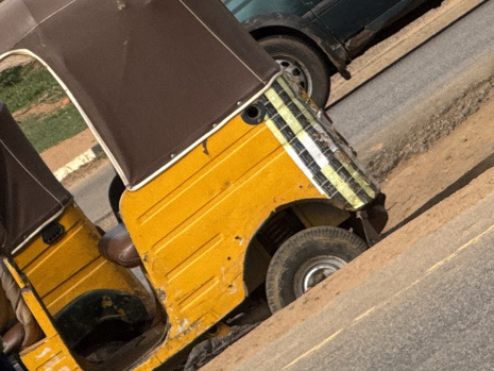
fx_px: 7366
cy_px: -127
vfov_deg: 2.9
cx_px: 555
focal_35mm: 516
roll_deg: +33.7
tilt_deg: -1.6
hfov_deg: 3.8
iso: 50
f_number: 2.8
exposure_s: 1/990
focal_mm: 15.66
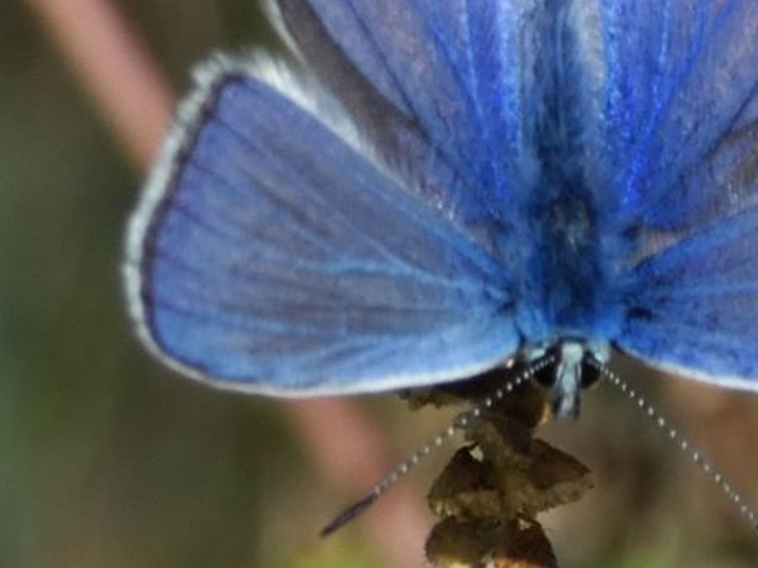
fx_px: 5606
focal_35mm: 256
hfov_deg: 7.7
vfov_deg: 5.8
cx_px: 612
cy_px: 175
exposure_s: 1/160
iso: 80
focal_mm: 24.7
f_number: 5.3
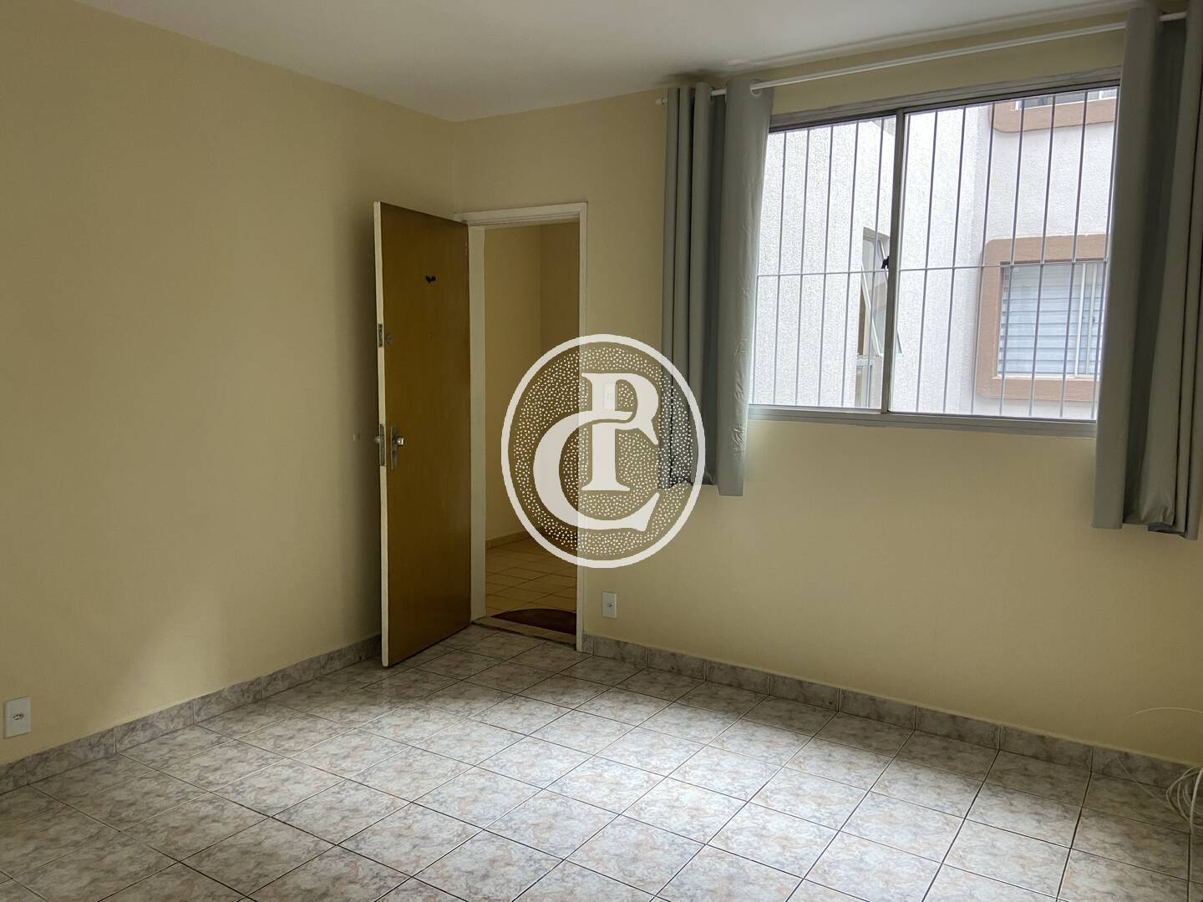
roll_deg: -1.3
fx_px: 904
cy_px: 451
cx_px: 602
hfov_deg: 67.3
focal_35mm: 26
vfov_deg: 53.1
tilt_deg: -6.9
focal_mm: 4.25
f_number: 1.8
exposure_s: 1/79
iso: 125
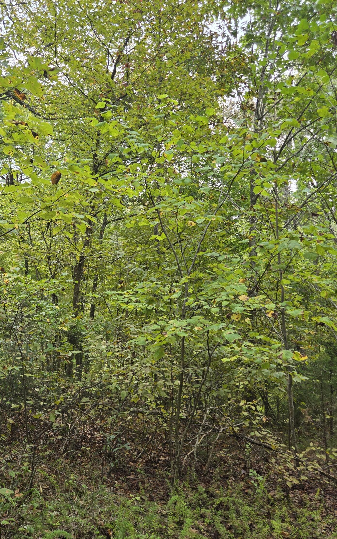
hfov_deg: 37.7
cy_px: 267
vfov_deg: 58.1
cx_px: 100
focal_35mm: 33
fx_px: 485
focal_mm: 5.4
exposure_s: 1/385
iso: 25
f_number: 1.8
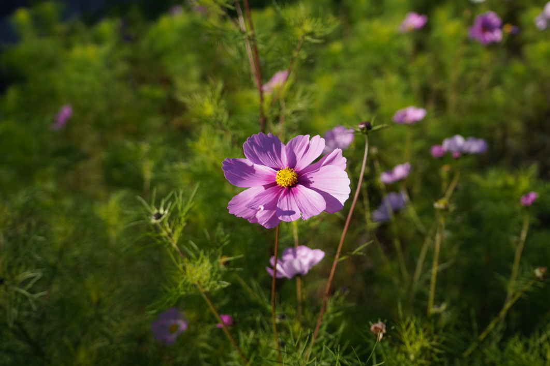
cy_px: 183
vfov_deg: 36.9
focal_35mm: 36
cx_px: 275
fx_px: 550
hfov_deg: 53.1
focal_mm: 24
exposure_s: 1/1600
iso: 100
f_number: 2.8
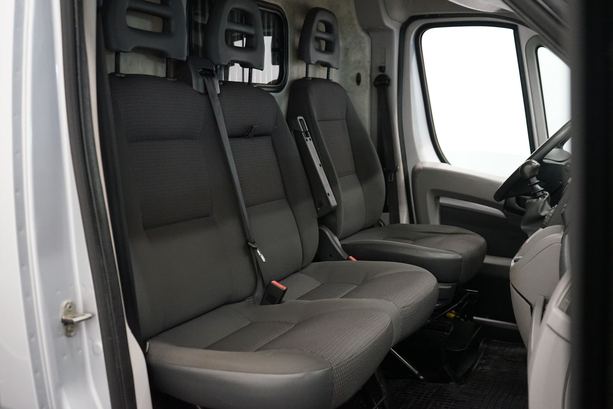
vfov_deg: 37.9
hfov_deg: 54.4
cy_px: 204
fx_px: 596
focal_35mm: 35
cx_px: 306
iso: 4000
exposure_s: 1/160
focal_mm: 35
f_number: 4
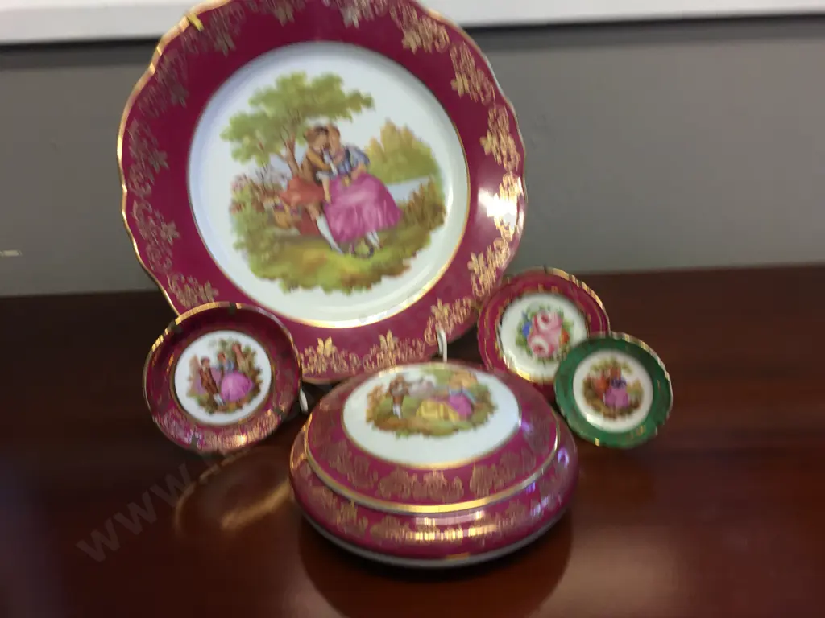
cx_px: 412
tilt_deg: -21.3
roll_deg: +1.4
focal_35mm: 29
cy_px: 309
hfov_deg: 61.7
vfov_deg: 48.2
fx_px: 691
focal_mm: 4.15
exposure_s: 1/17
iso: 40
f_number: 2.2
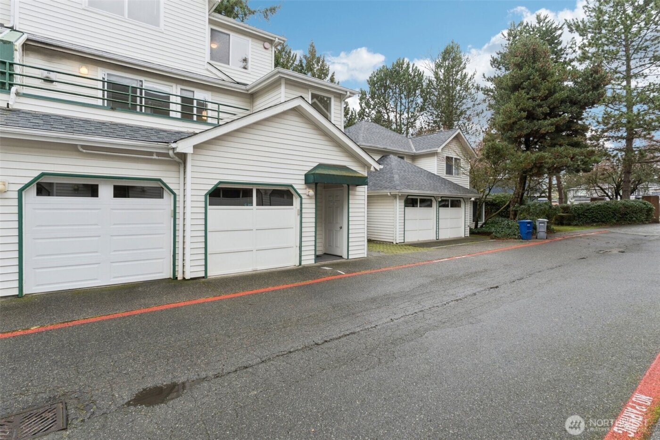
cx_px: 330
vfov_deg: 63.2
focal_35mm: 20
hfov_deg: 85.4
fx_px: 357
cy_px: 220
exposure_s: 1/40
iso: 250
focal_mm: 13
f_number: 9
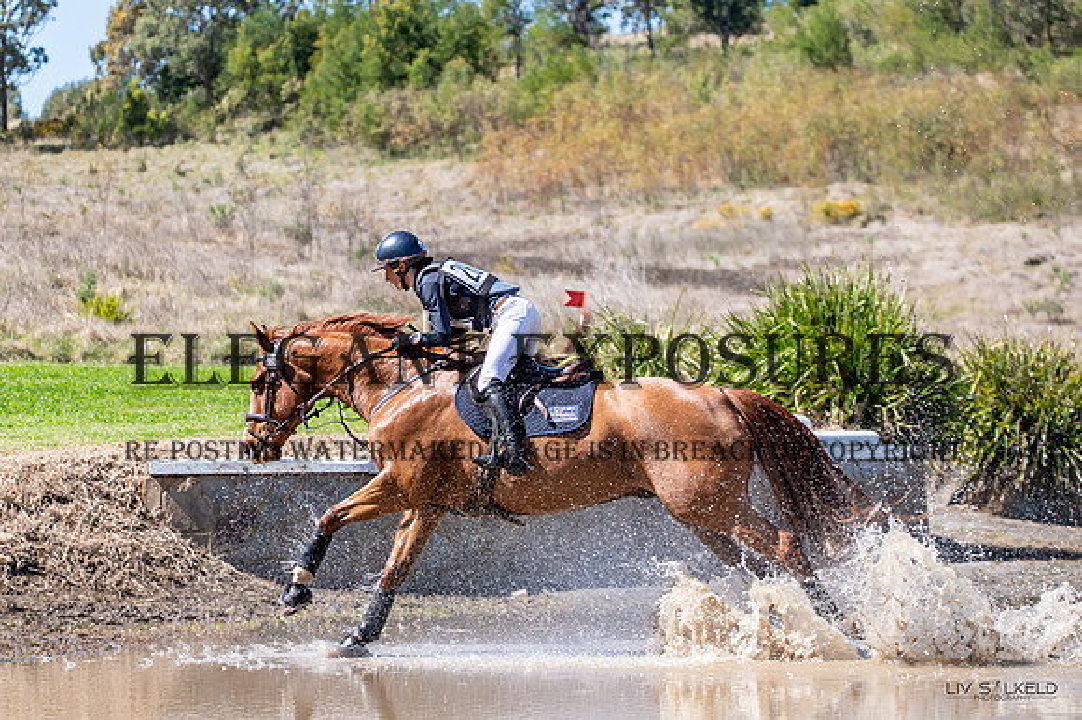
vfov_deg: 10.9
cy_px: 266
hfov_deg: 16.3
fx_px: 3779
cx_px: 348
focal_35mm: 126
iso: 125
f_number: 3.2
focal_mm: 85
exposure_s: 1/2000
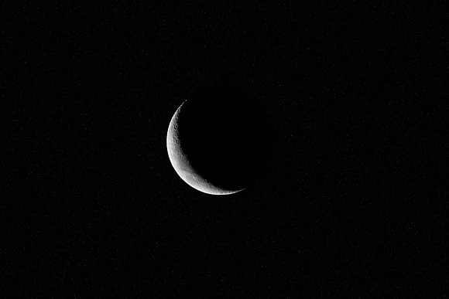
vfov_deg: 1.3
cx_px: 231
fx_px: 12979
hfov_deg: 2.0
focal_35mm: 1040
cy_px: 155
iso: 800
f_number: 8
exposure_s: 1/500
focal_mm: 400
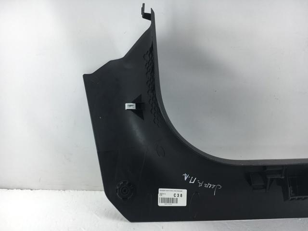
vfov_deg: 48.2
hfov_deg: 61.7
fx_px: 258
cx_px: 154
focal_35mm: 29
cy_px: 116
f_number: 2.2
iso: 25
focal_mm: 4.15
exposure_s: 1/123
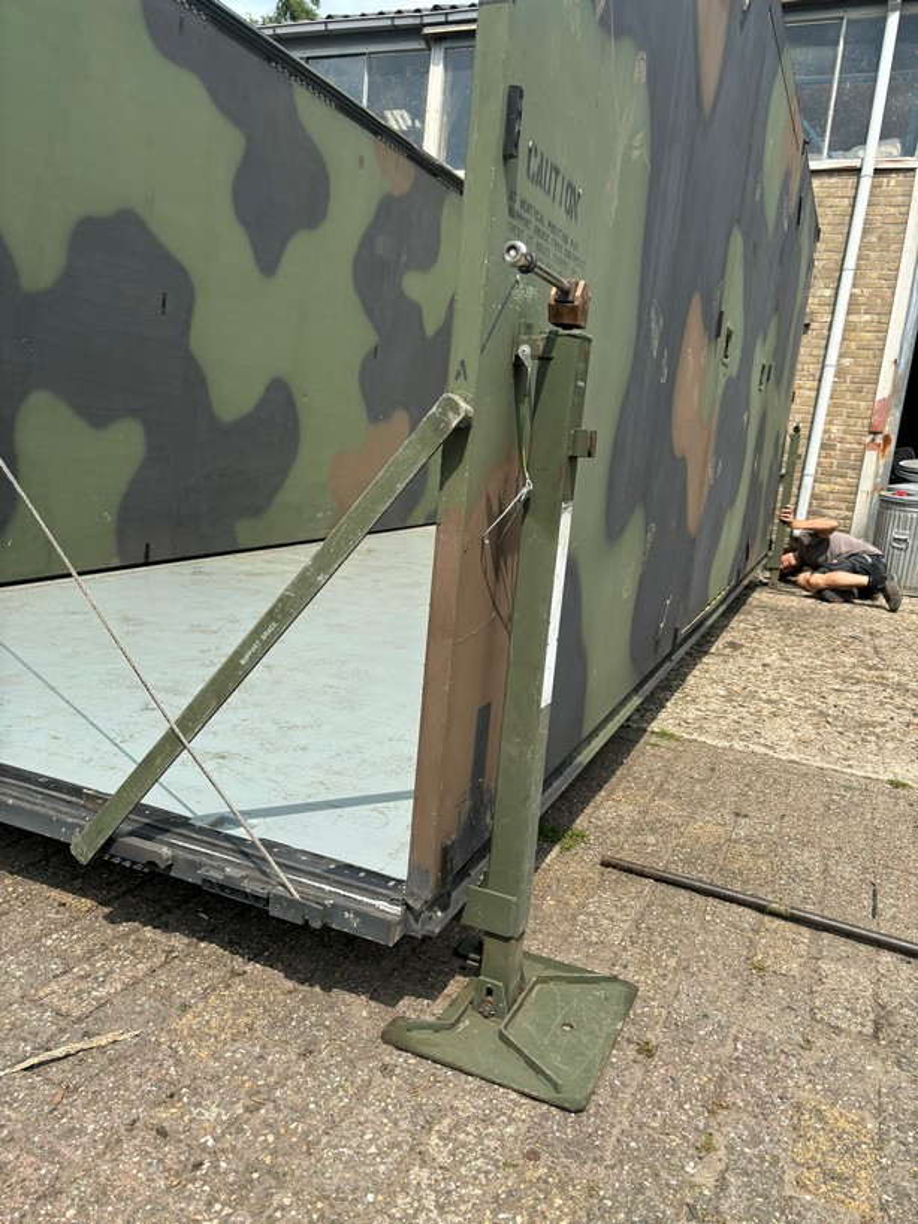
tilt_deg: -12.9
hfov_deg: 53.1
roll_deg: -6.2
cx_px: 459
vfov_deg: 67.3
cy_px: 612
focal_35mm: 26
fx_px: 920
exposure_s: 1/2242
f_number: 1.6
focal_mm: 5.96
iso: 50
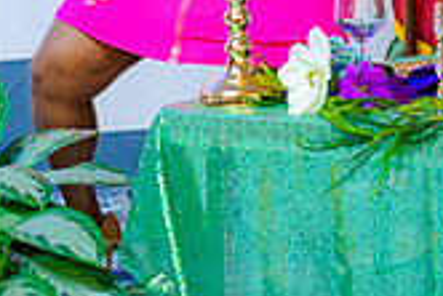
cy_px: -169
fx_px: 3017
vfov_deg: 5.6
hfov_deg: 8.1
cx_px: 763
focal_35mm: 245
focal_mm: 70
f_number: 2.8
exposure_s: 1/40
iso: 720
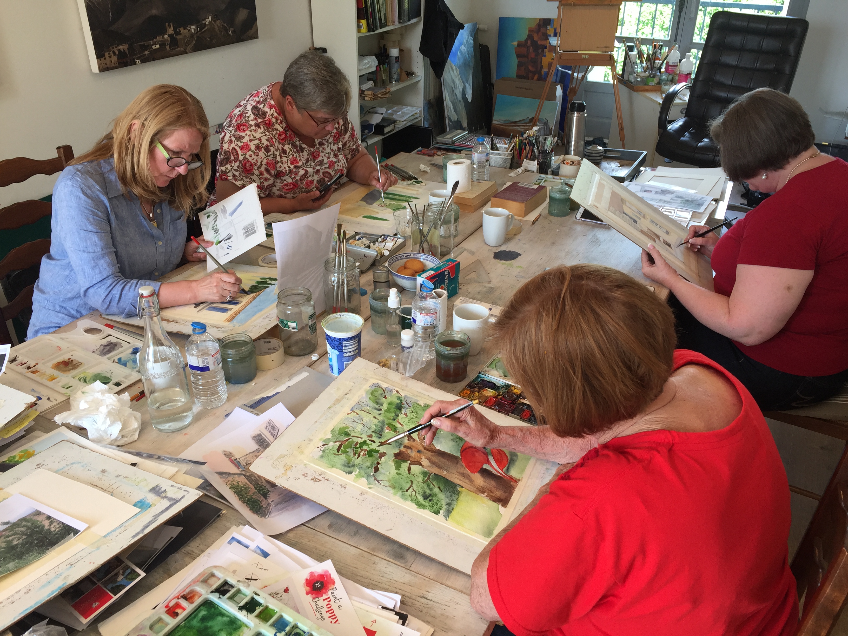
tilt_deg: -30.4
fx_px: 710
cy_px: 318
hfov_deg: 61.7
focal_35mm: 29
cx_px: 424
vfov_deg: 48.2
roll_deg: -0.7
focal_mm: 4.15
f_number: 2.2
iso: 32
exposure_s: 1/50
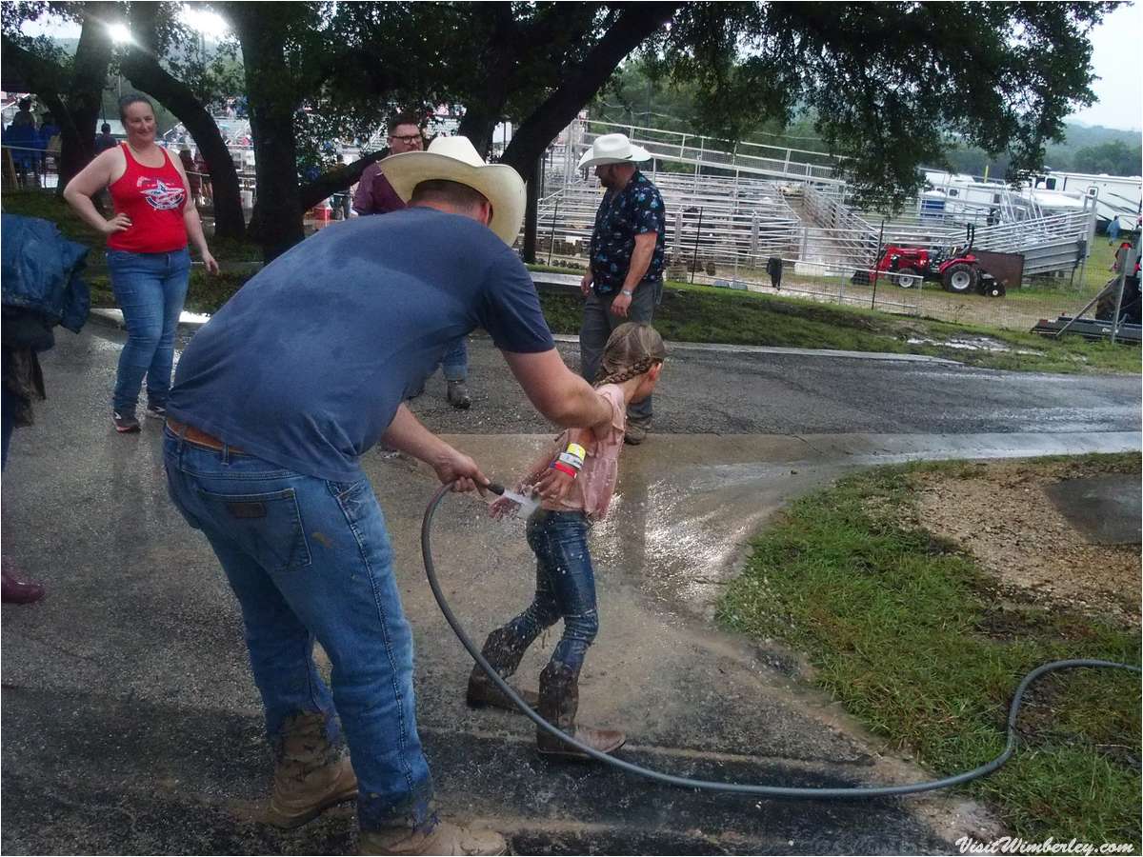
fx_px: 1057
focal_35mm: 32
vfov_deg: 44.2
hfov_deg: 56.8
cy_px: 428
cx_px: 572
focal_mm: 6.7
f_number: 2.8
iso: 2000
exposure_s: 1/640
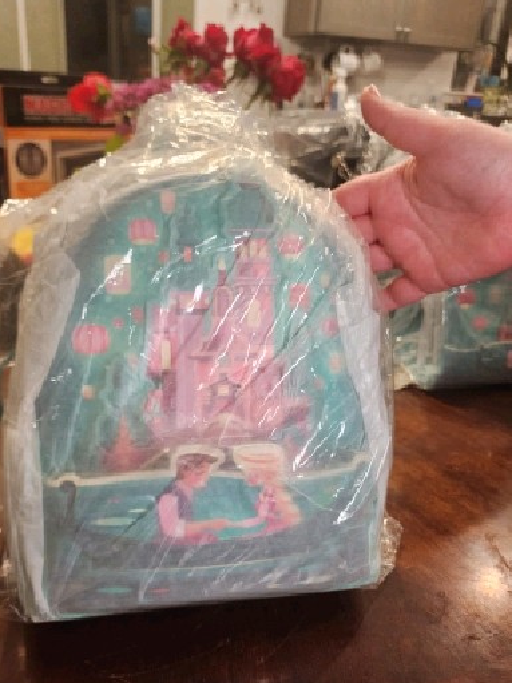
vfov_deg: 65.0
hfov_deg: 51.1
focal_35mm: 27
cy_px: 390
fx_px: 533
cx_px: 214
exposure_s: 1/120
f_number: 1.8
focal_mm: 6.4
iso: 500
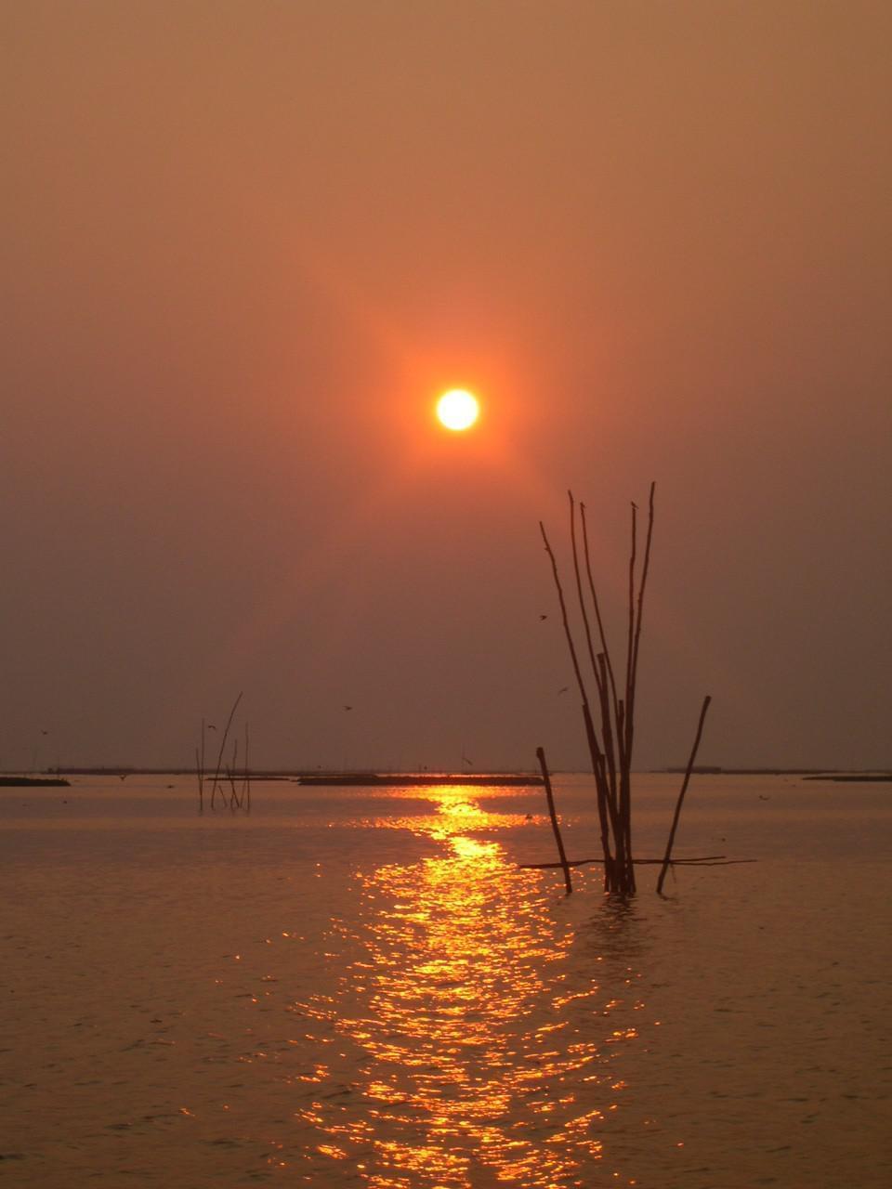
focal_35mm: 114
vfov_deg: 17.3
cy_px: 594
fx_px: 3917
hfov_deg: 13.0
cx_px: 446
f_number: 4.9
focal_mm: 24
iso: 100
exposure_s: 1/515
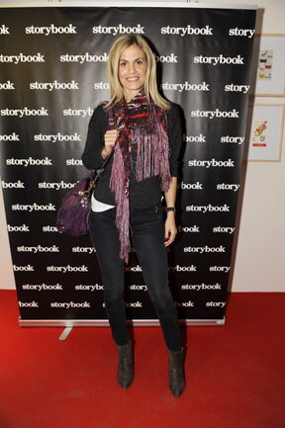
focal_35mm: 26
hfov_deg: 49.5
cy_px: 214
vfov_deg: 69.4
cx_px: 142
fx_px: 309
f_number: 4
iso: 640
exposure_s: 1/160
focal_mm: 26
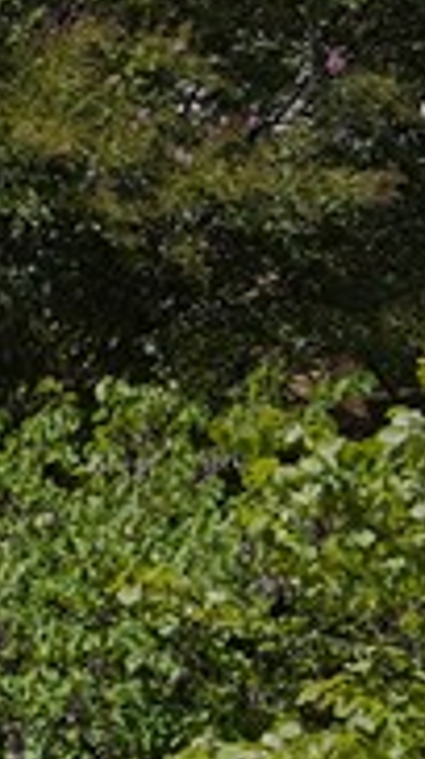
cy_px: 254
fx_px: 7634
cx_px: -3375
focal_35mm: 380
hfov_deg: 2.6
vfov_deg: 5.7
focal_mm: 33
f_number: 14
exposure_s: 1/100
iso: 100
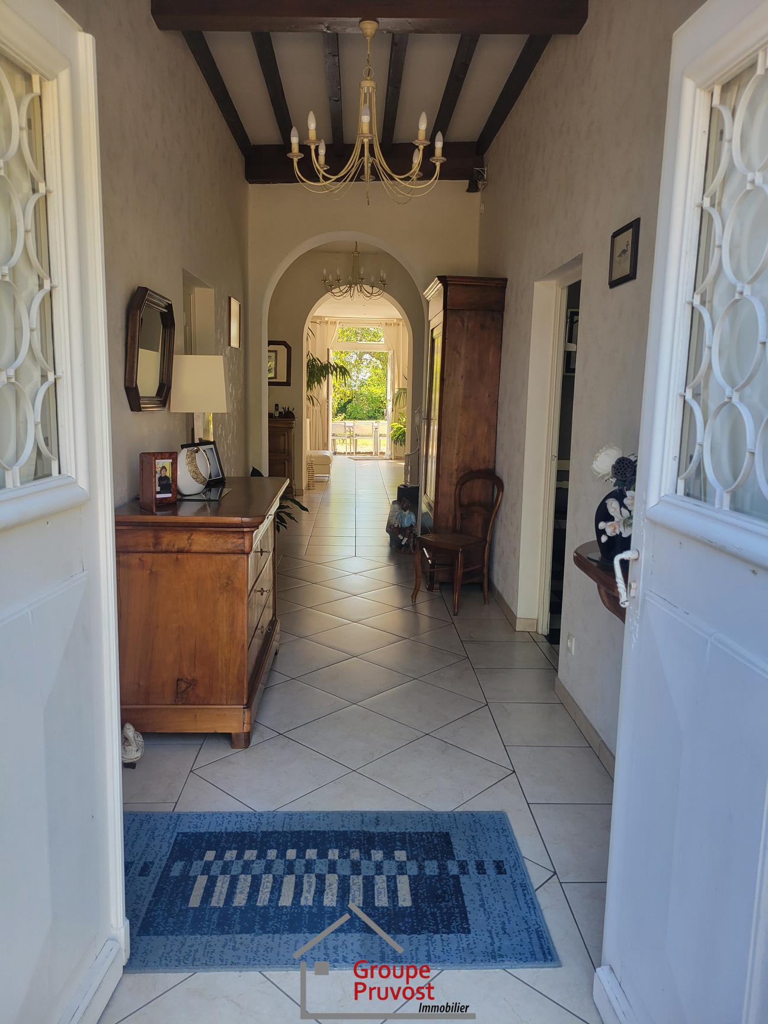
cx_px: 384
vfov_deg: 67.3
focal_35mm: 26
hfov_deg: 53.1
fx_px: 769
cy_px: 512
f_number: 1.8
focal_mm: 5.4
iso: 50
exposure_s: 1/120
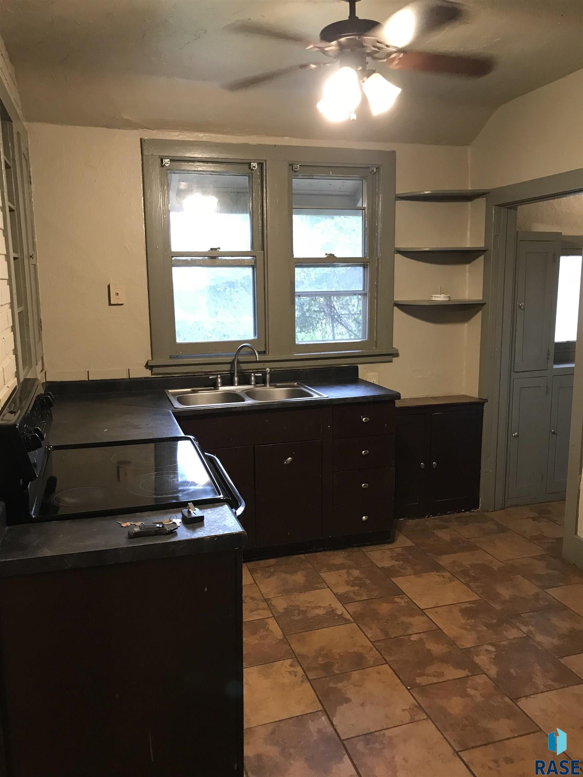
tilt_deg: -9.5
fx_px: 629
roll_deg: +0.8
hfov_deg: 49.7
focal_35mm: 28
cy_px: 388
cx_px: 292
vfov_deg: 63.4
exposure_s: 1/15
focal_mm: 3.99
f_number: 1.8
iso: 64
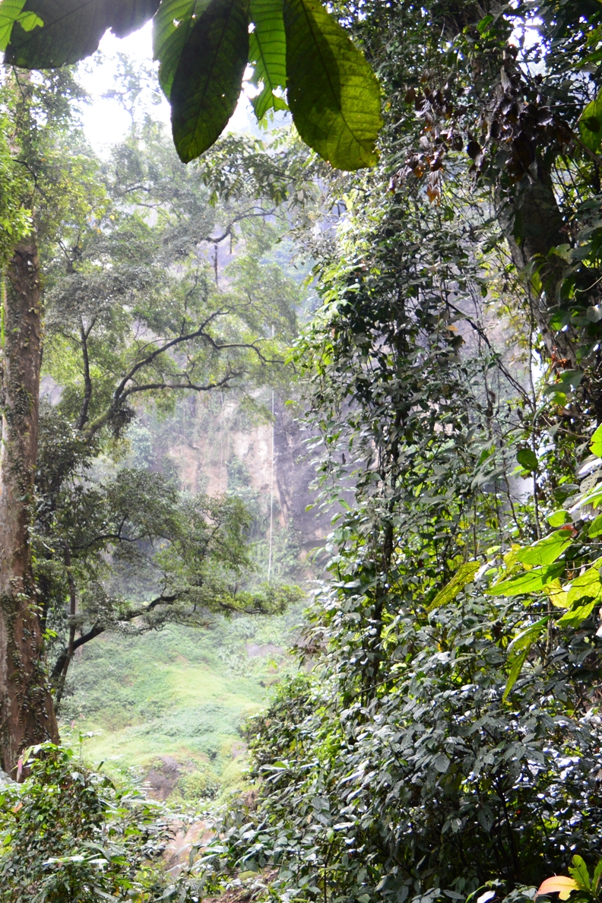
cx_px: 37
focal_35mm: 41
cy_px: 452
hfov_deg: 30.8
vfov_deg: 47.4
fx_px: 1028
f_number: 3.5
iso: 450
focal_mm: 18
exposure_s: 1/250
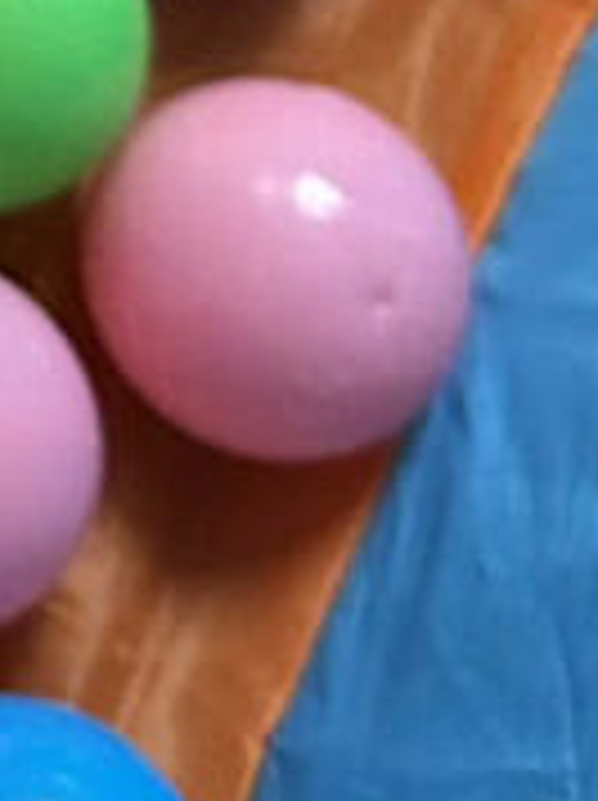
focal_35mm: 189
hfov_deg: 7.0
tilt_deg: -66.4
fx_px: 4364
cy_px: -832
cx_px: -1241
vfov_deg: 9.7
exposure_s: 1/60
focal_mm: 6.86
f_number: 1.78
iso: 320
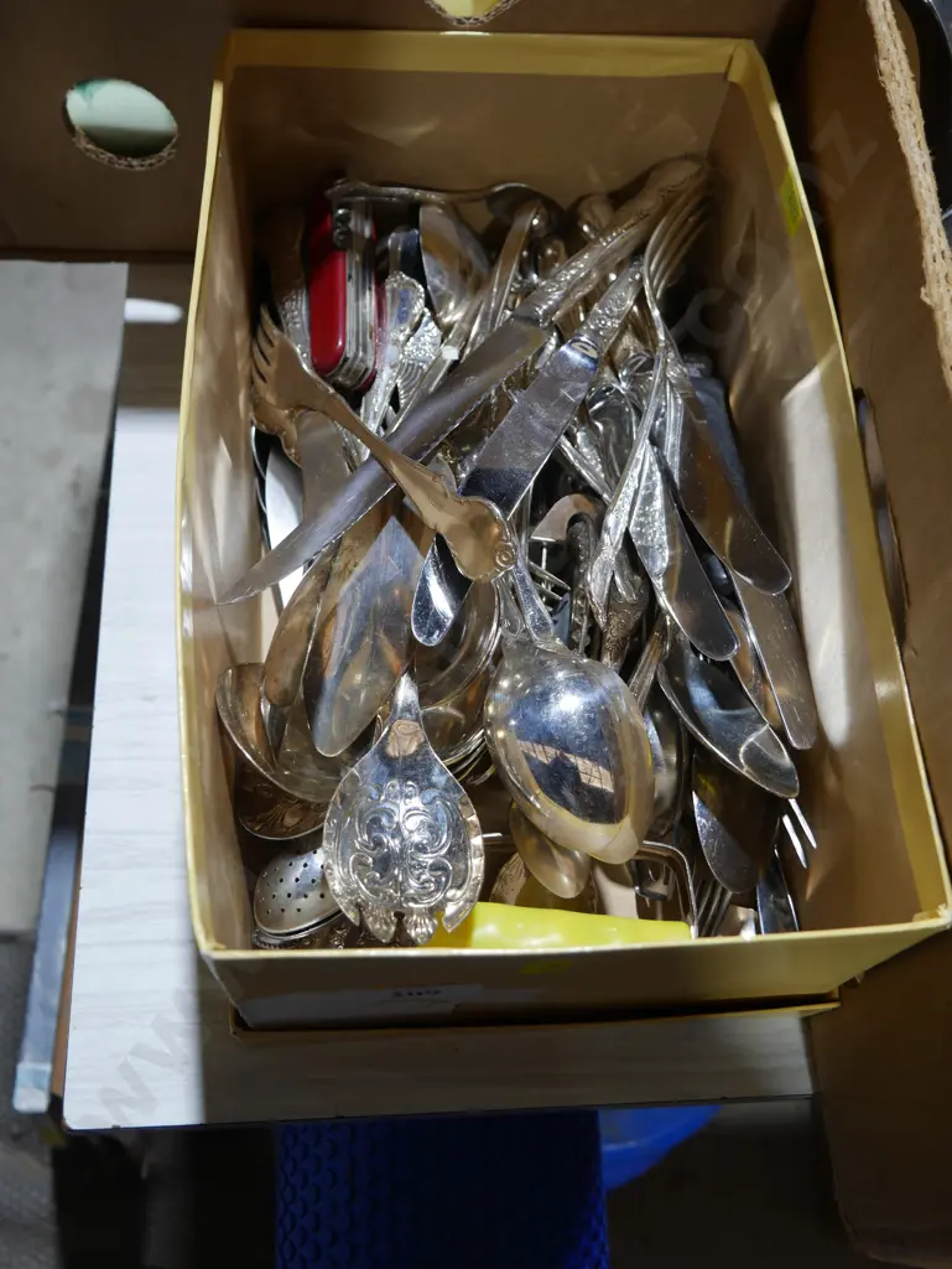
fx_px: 1246
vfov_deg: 53.9
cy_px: 634
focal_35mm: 34
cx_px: 476
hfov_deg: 41.8
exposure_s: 1/60
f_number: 4
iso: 200
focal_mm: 17
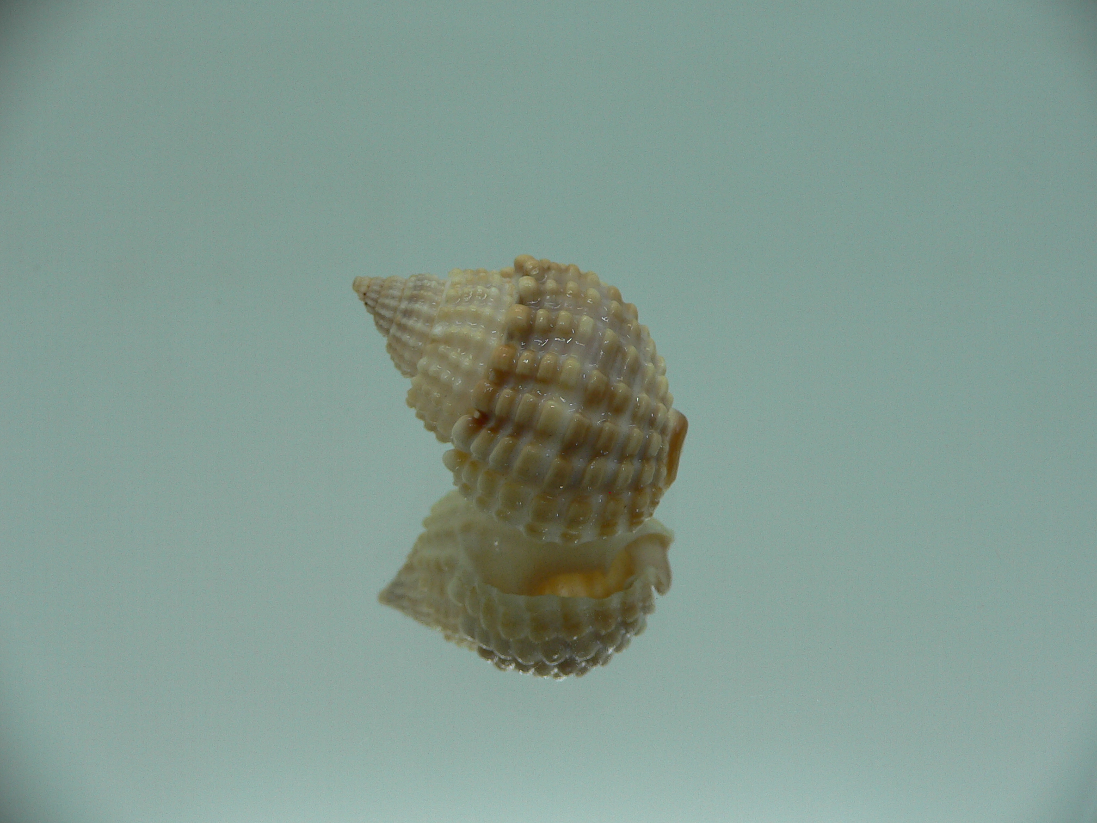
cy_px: 412
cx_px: 548
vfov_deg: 40.7
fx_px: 1109
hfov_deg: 52.6
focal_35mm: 35
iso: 80
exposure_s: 1/60
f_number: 2.8
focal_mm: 4.6
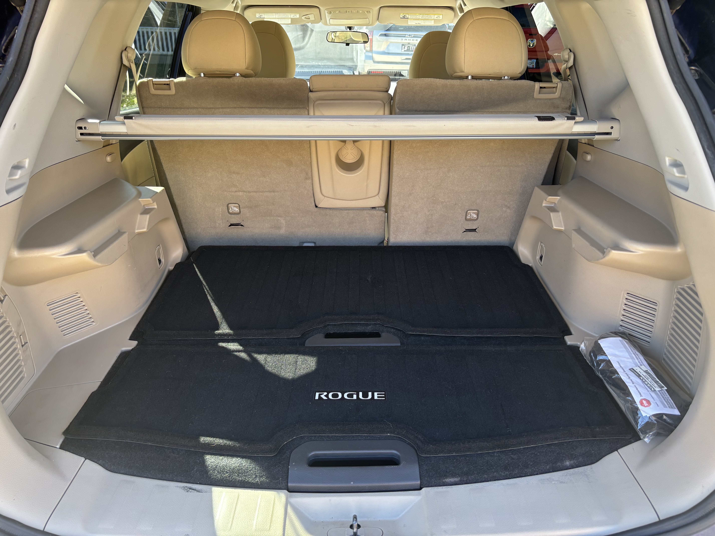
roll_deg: -1.5
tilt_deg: -23.8
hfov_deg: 67.3
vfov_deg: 53.1
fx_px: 537
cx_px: 358
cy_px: 268
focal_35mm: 26
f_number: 1.6
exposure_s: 1/121
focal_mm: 5.96
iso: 50
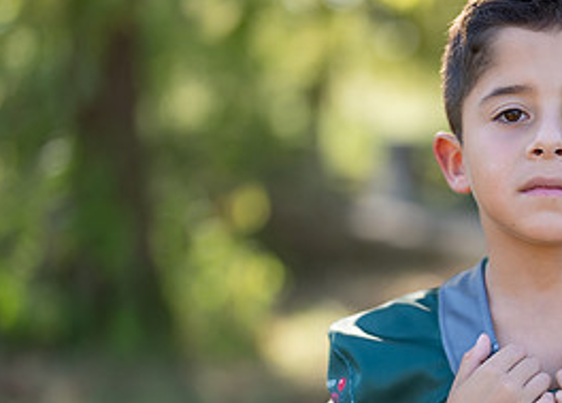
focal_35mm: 115
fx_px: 1837
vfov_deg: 12.4
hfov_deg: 17.0
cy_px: 333
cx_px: 553
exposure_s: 1/1250
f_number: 1.2
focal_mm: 50
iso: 100
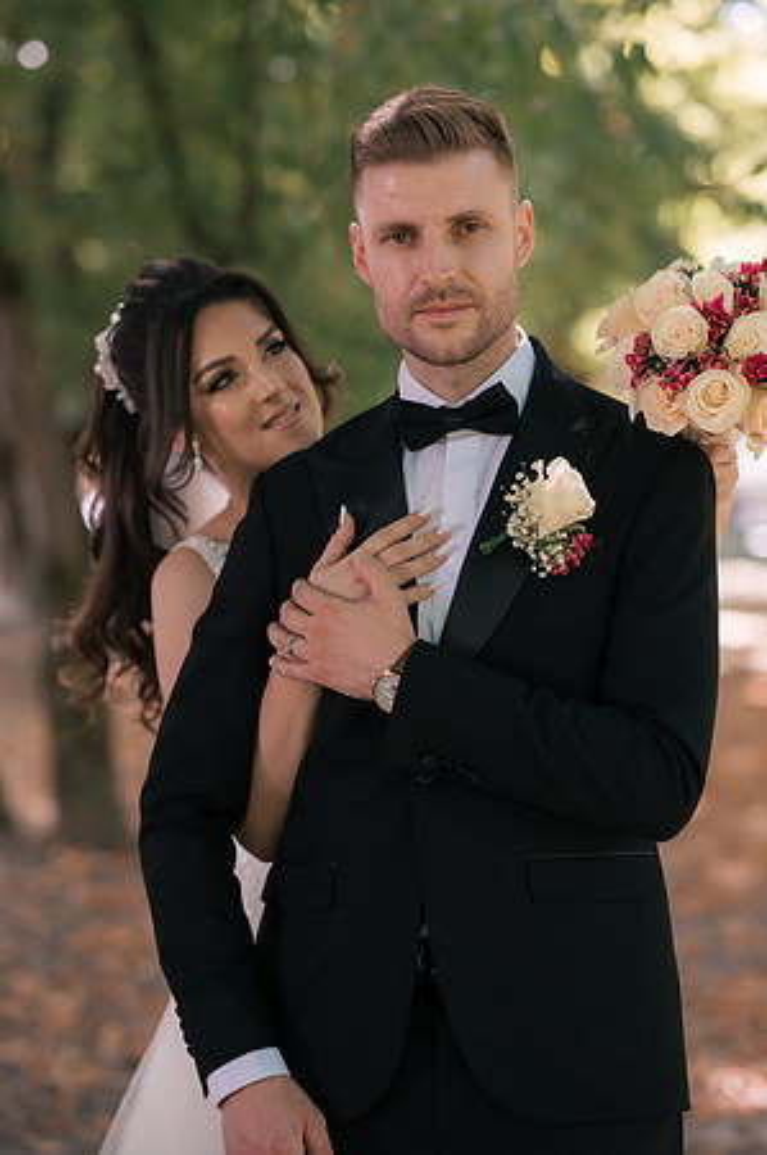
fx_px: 2723
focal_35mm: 85
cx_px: 384
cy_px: 578
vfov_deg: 23.9
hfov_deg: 16.0
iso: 250
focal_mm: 85
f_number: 2.5
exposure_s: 1/320
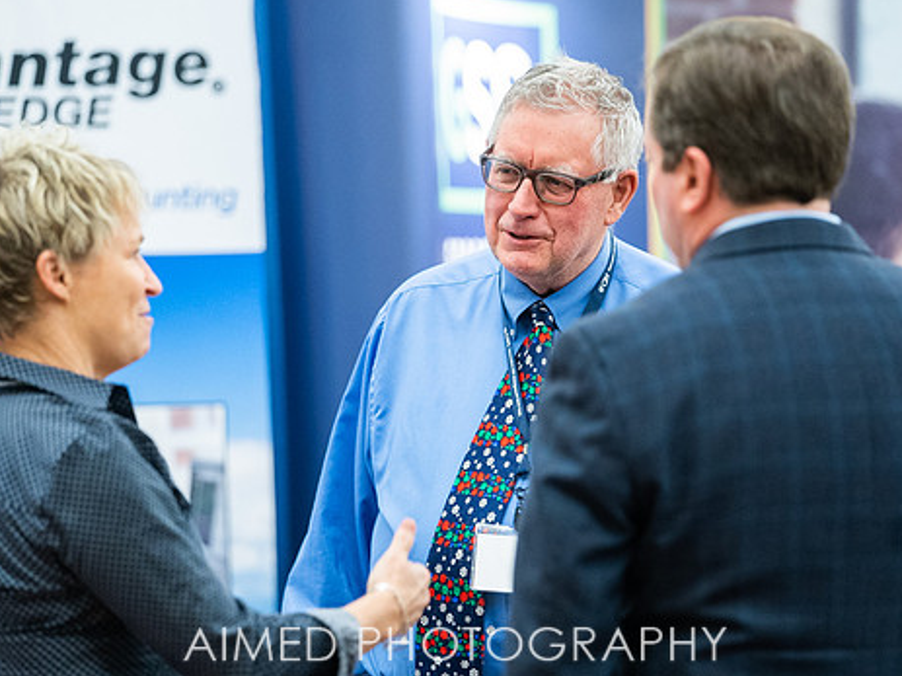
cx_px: 458
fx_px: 4767
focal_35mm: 183
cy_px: 305
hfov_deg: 10.8
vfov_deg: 8.1
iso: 3200
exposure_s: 1/160
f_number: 2.8
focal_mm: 147
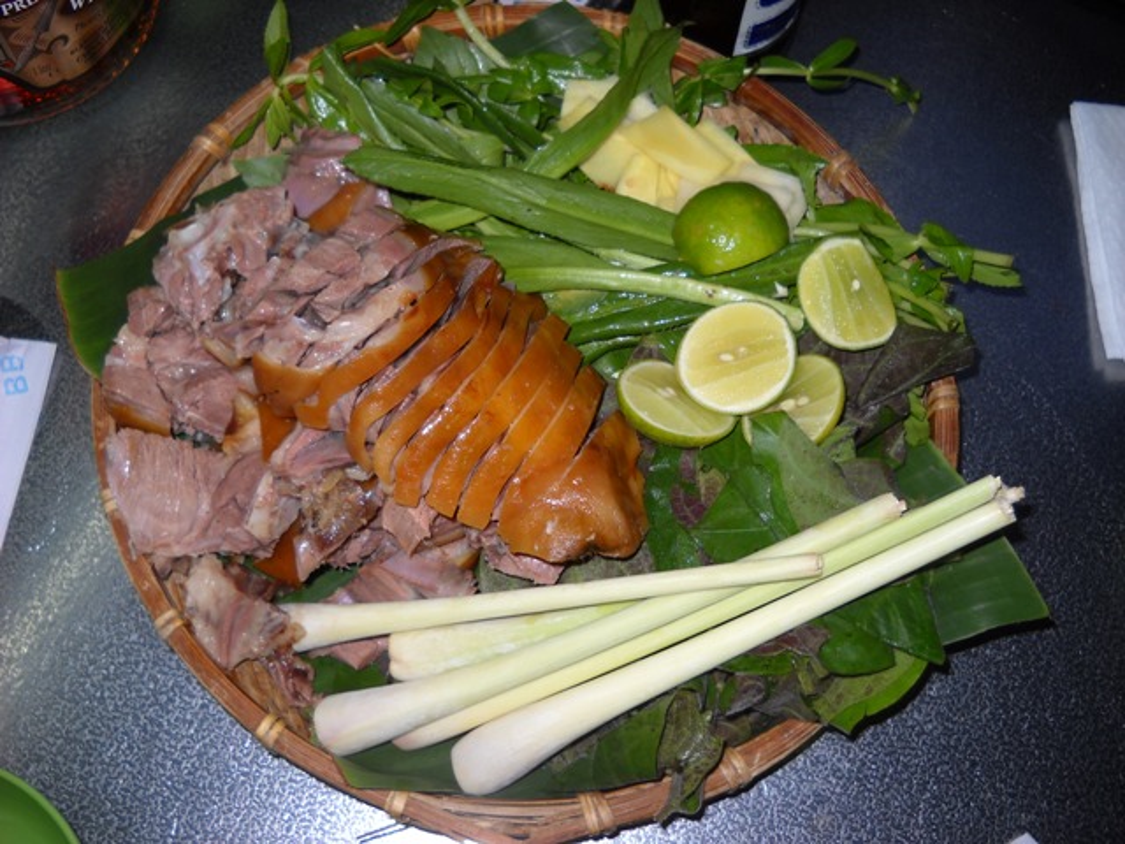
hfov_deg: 45.8
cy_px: 422
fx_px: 1332
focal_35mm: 41
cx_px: 562
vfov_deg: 35.1
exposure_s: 1/30
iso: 64
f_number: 3.1
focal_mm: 6.72
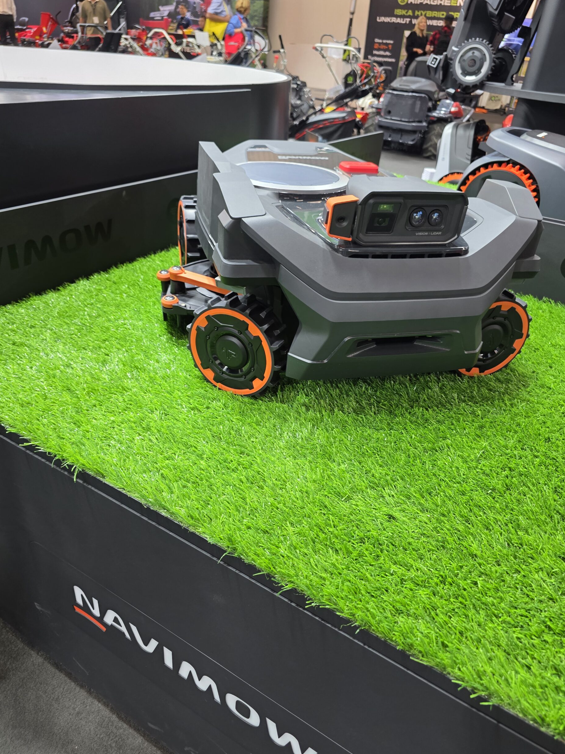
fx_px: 522
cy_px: 381
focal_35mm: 24
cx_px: 274
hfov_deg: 56.8
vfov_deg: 71.6
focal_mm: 6.3
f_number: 1.7
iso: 125
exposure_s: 1/100
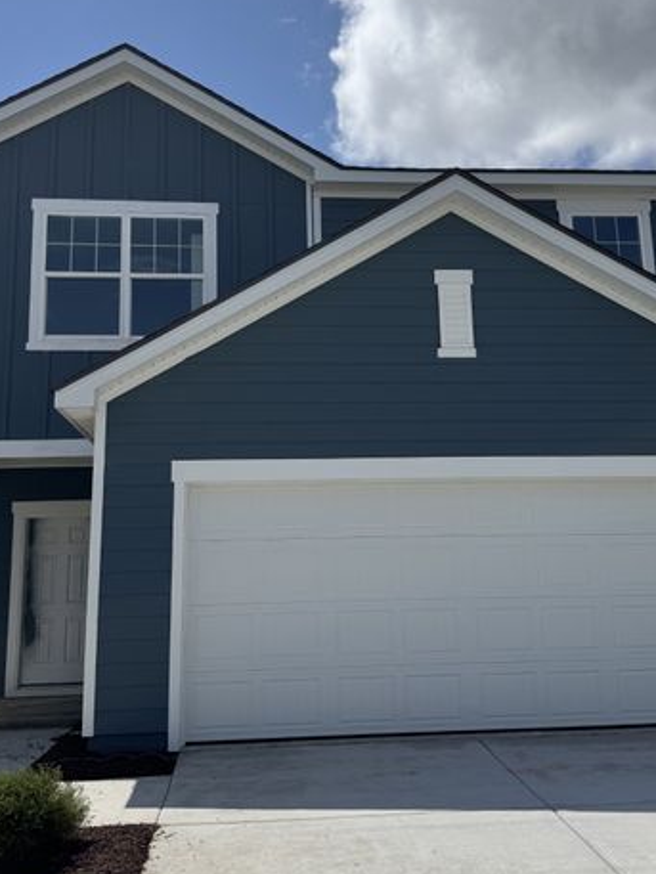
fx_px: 884
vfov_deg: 52.5
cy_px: 397
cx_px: 342
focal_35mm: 35
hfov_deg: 40.7
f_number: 1.78
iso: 80
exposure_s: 1/10417
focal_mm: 6.76
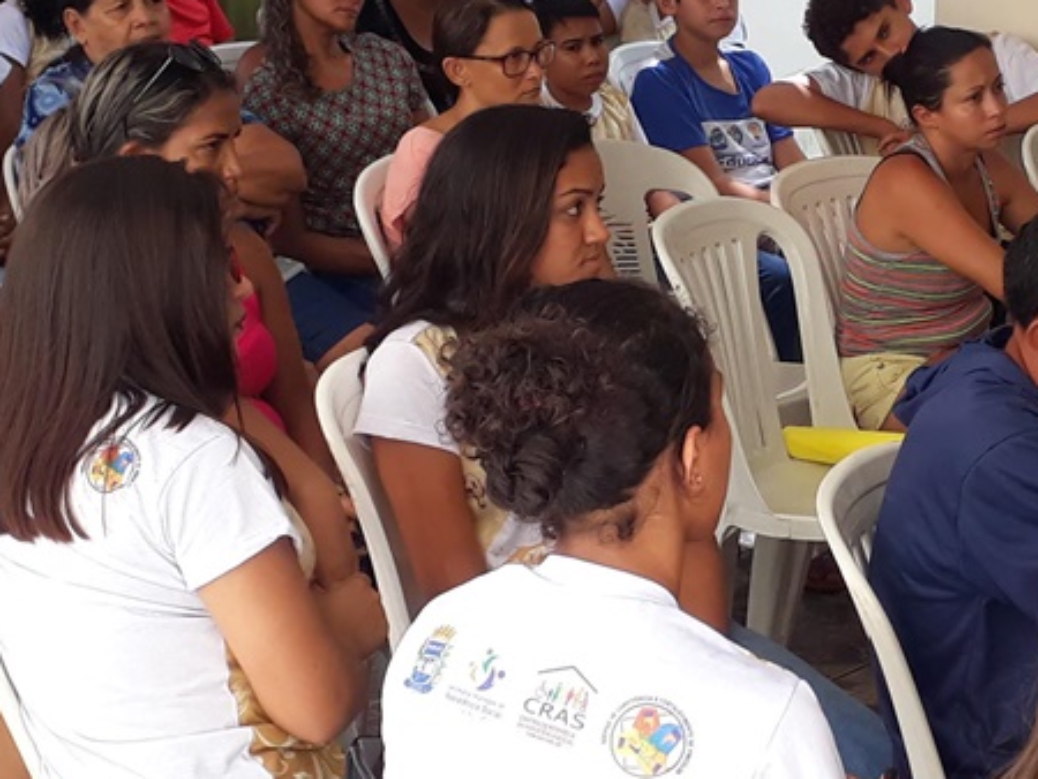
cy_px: 363
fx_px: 2700
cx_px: 879
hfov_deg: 21.4
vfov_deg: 16.4
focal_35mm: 90
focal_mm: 3.6
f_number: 1.9
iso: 40
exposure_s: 1/212
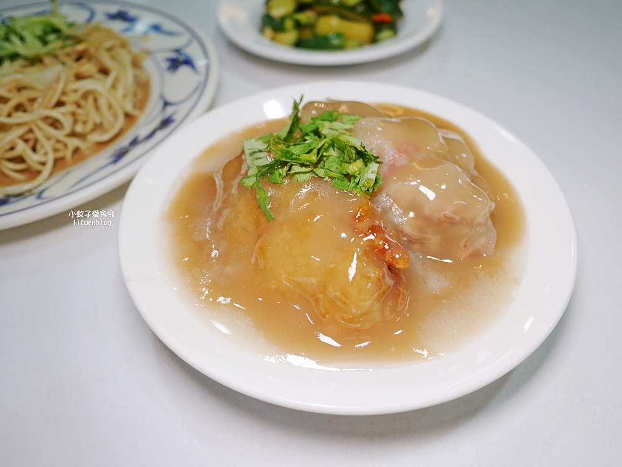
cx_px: 311
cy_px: 234
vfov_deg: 49.8
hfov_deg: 63.4
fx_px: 503
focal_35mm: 28
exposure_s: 1/60
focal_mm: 14
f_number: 2.5
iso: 200
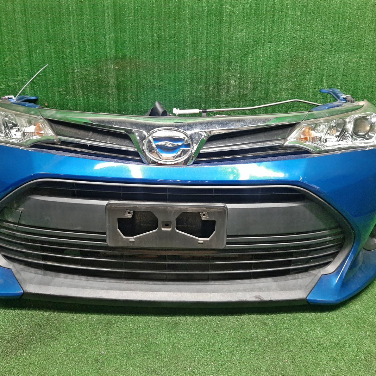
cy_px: 189
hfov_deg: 52.5
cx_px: 178
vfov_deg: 52.5
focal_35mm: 31
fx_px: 381
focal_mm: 3.93
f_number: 1.7
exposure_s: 1/50
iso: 170
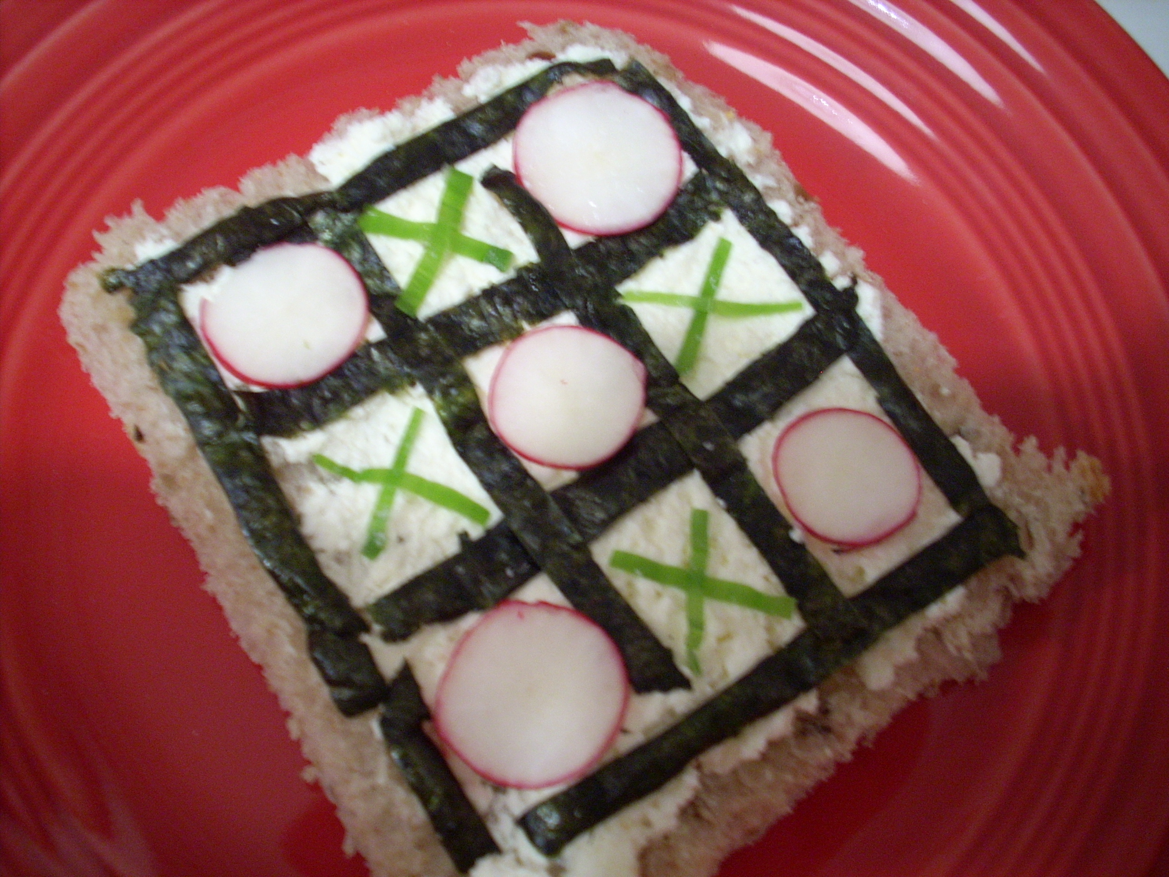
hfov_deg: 50.1
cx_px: 584
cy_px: 438
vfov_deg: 38.7
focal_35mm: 37
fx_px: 1250
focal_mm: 6.2
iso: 200
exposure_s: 1/5.7
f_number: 2.8
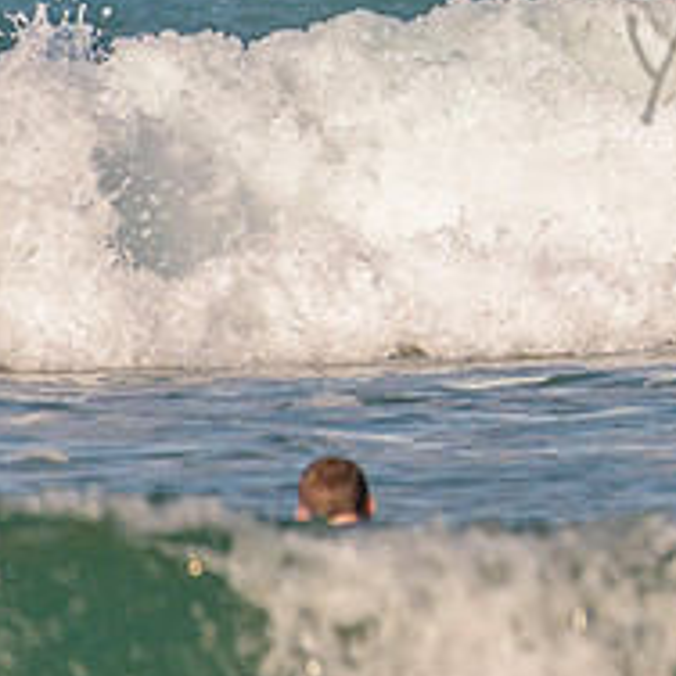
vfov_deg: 1.1
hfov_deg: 1.1
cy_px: -62
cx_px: 1232
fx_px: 35461
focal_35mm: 1605
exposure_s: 1/2000
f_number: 5.6
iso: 140
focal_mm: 500
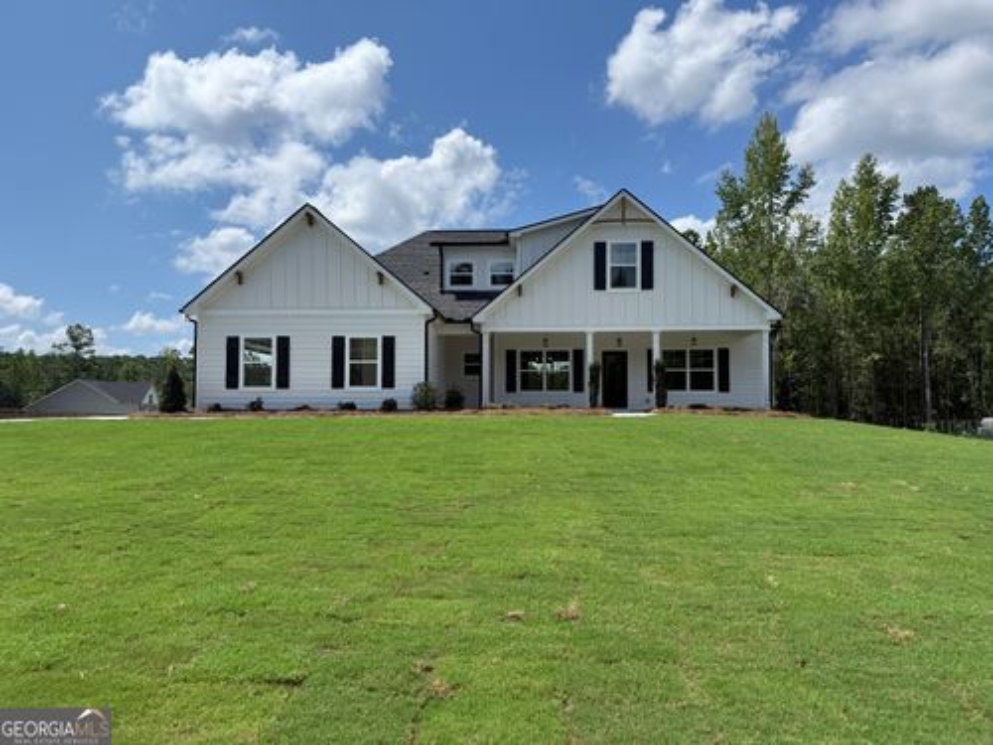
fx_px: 688
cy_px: 372
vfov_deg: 56.8
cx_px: 496
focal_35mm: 24
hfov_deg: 71.6
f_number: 1.78
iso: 80
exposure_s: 1/6173
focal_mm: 6.76
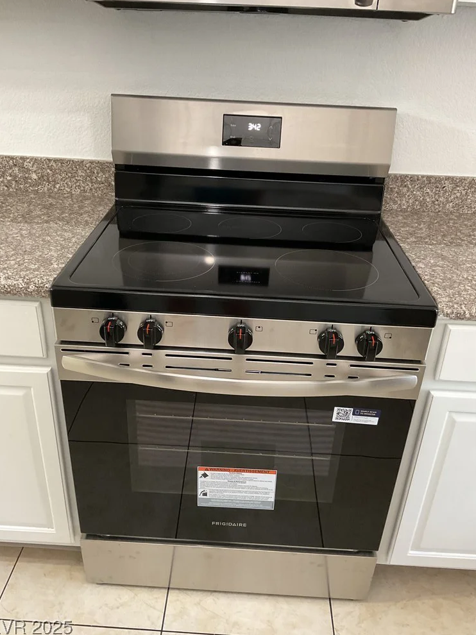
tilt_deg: -27.5
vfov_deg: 60.0
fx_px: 550
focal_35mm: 30
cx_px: 232
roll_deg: -2.3
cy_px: 317
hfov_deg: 46.8
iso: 200
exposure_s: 1/40
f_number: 1.8
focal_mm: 3
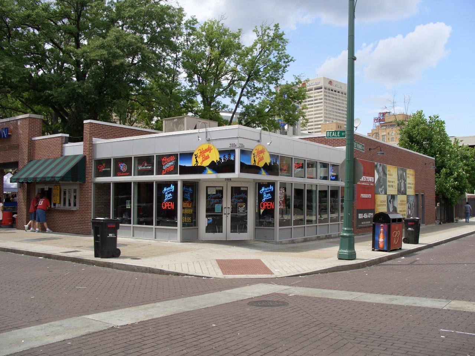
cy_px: 178
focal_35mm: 33
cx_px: 238
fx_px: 453
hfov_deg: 55.4
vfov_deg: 42.9
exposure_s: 1/640
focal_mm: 7.1
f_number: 4
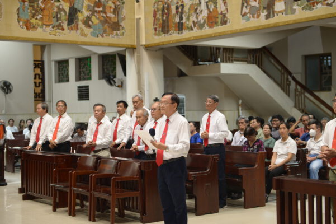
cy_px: 112
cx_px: 168
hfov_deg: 48.5
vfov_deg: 33.4
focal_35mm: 40
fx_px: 373
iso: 2000
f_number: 2.8
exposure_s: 1/200
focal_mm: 40
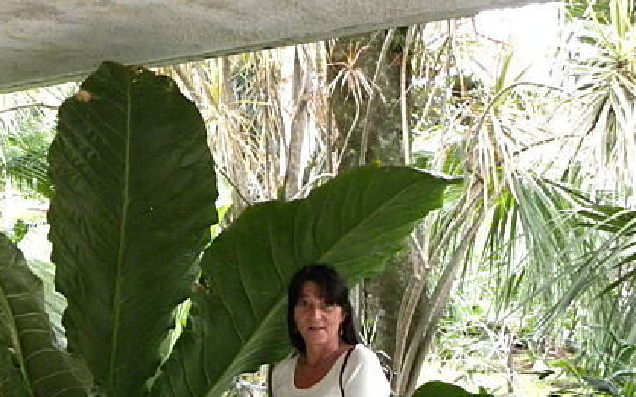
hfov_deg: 30.0
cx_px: 142
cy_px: 418
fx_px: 1161
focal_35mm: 67
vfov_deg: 18.8
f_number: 2.8
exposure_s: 1/72.7
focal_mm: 5.9
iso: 400
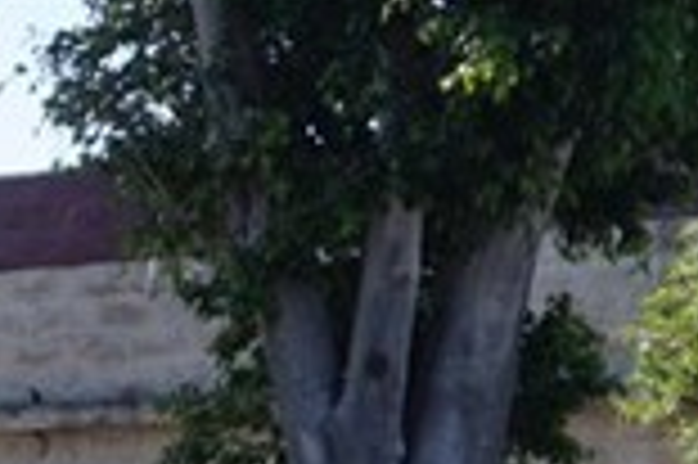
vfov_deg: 8.5
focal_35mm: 159
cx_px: -887
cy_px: 646
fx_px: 3080
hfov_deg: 11.2
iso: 100
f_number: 10
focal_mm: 16
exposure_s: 1/80
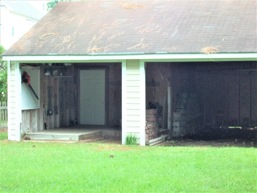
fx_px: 713
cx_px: 128
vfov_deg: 15.4
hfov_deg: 20.4
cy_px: 96
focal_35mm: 96
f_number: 5.2
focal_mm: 17.1
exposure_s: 1/60
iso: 160
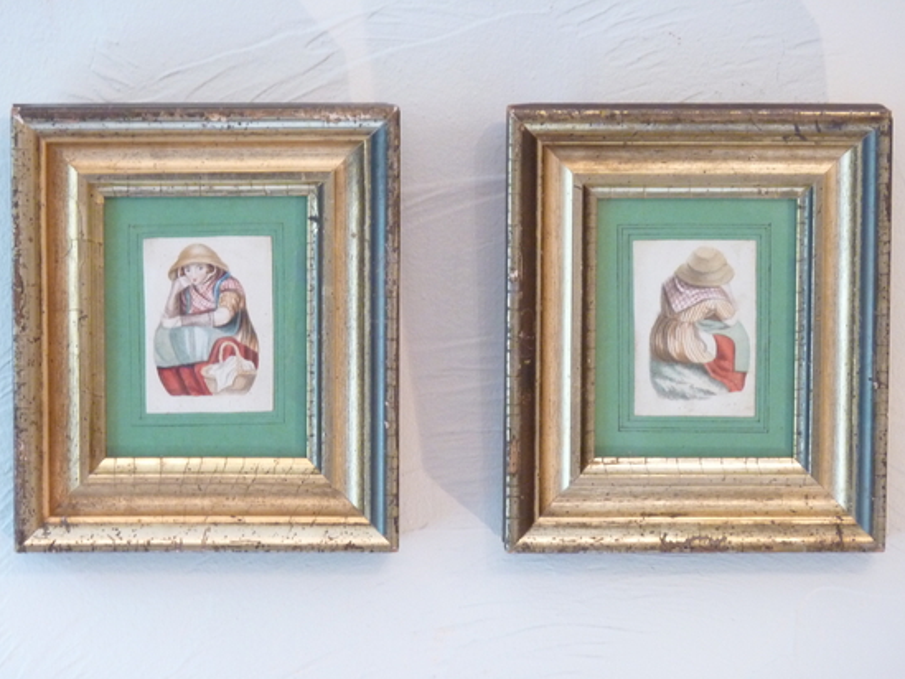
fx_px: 5204
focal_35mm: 199
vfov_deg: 7.5
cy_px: 338
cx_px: 424
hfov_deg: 9.9
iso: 400
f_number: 4.5
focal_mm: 29.9
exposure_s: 1/10
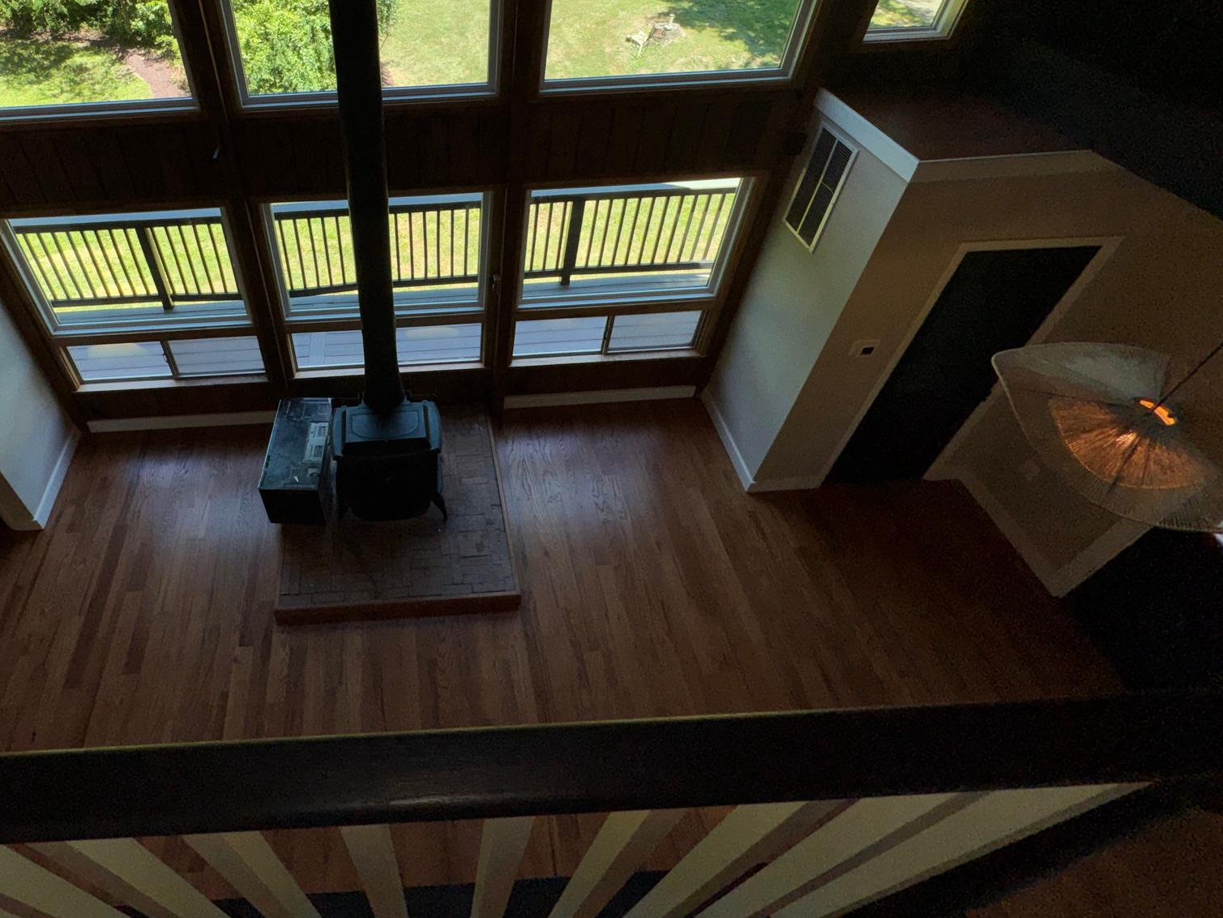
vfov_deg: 66.6
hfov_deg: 81.8
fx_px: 671
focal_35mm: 19
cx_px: 408
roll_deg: +2.4
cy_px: 298
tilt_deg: -41.6
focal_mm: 2.22
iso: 32
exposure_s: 1/294
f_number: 2.2
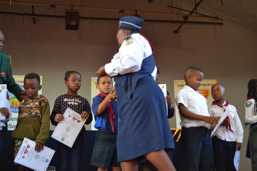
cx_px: 128
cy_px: 86
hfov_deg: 41.1
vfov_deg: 28.1
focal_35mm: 48
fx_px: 343
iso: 1100
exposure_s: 1/60
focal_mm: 32
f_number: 4.8
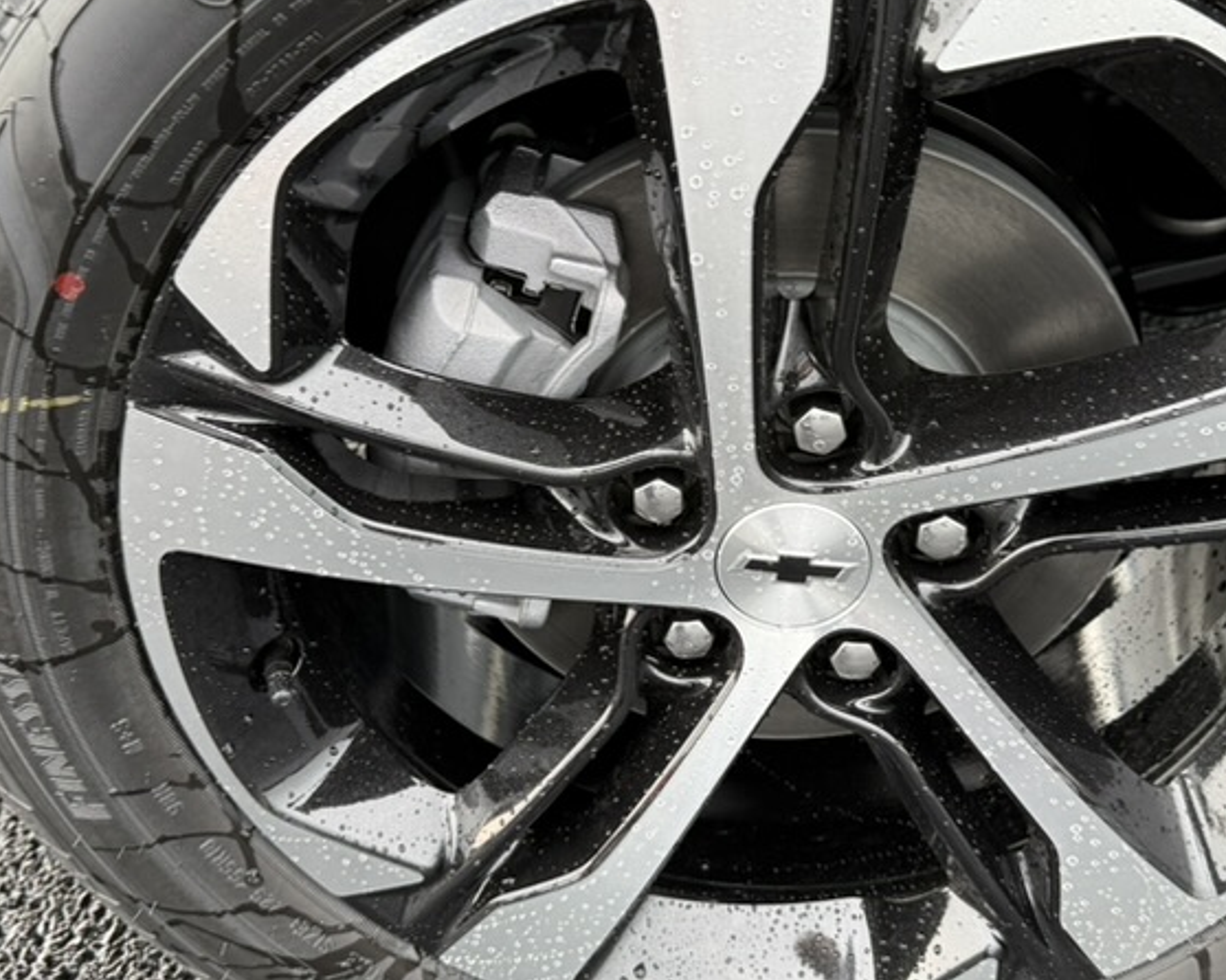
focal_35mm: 43
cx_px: 692
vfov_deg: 34.8
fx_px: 1560
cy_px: 422
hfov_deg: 42.8
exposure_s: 1/121
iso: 125
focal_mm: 6.76
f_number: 1.78
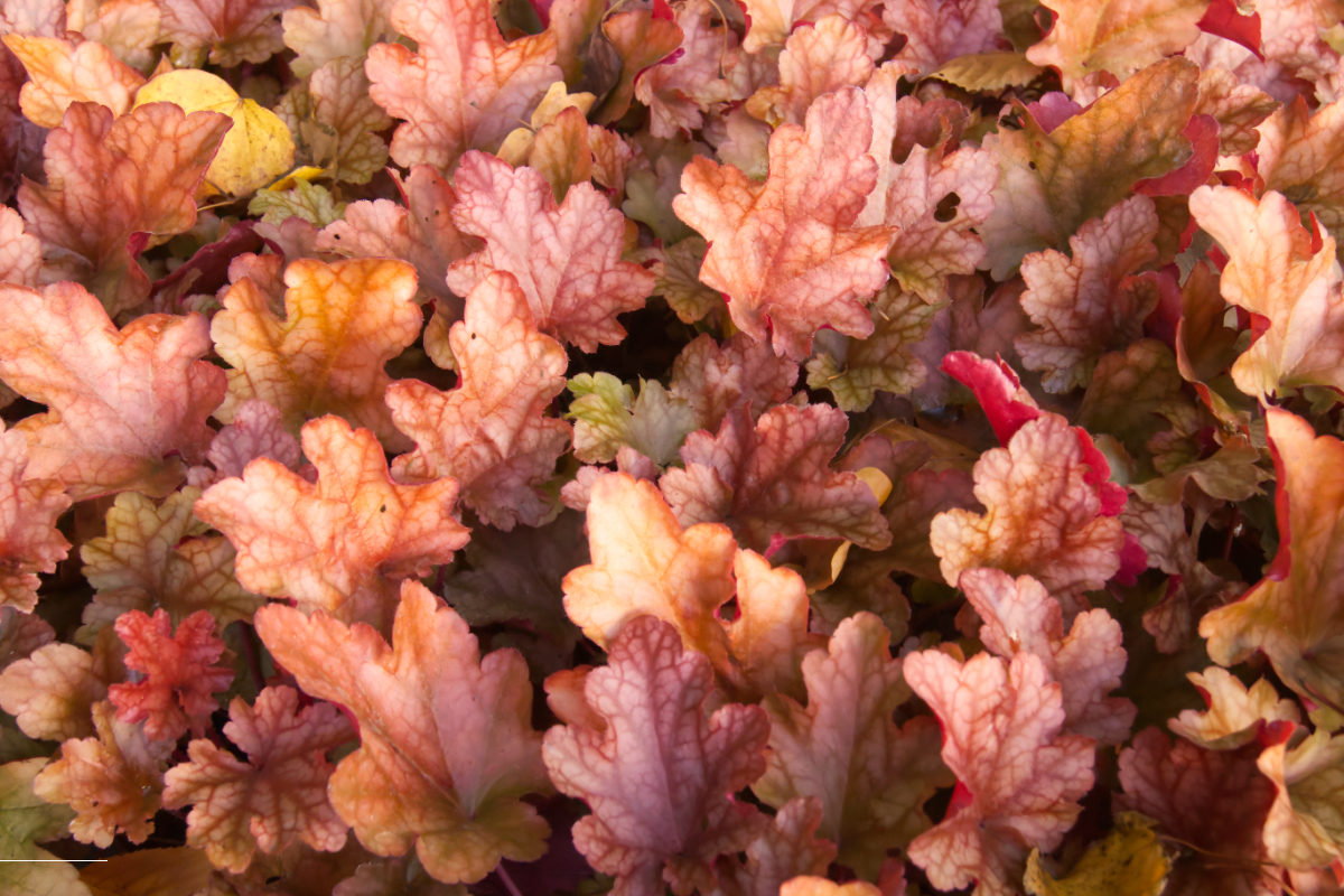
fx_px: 1960
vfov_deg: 25.8
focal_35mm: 52
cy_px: 448
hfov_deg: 37.9
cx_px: 672
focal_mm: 35
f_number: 9
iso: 2000
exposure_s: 1/250
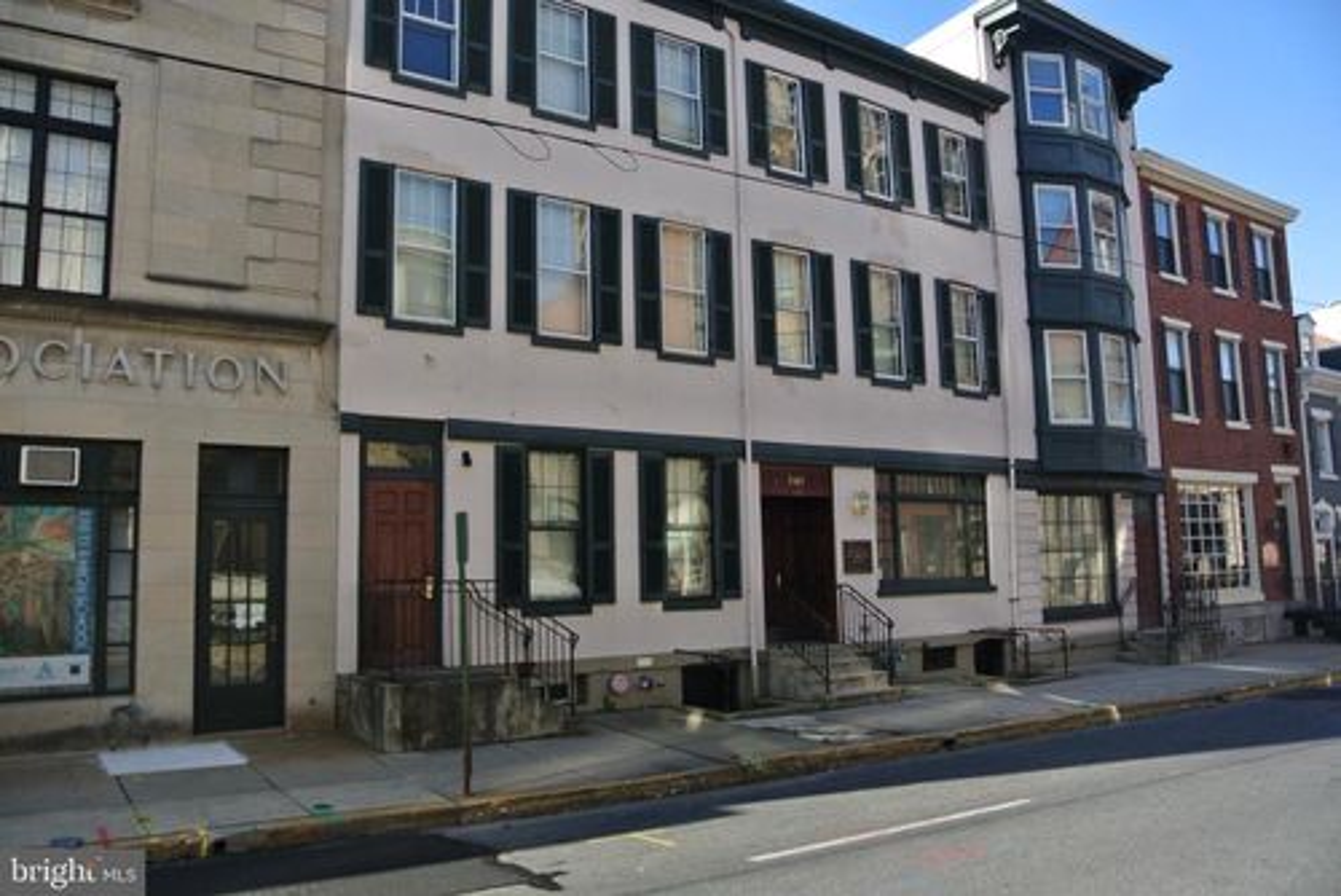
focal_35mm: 27
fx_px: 1006
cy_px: 448
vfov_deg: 48.0
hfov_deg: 67.4
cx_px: 670
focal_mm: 10
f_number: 4
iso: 100
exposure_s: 1/320
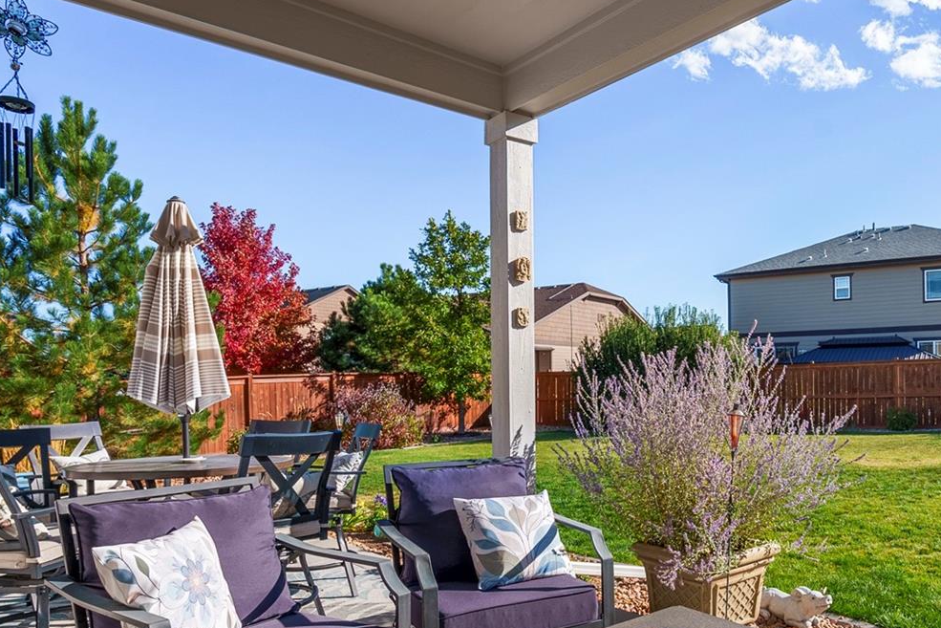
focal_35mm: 26
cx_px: 647
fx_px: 680
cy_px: 388
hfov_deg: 67.0
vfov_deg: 49.1
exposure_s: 1/250
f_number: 8
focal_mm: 16
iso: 100
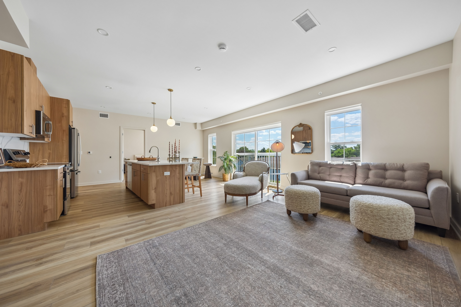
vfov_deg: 90.0
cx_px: 230
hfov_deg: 112.6
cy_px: 154
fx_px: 154
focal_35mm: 12
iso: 250
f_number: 4
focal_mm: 8
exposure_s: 1/80
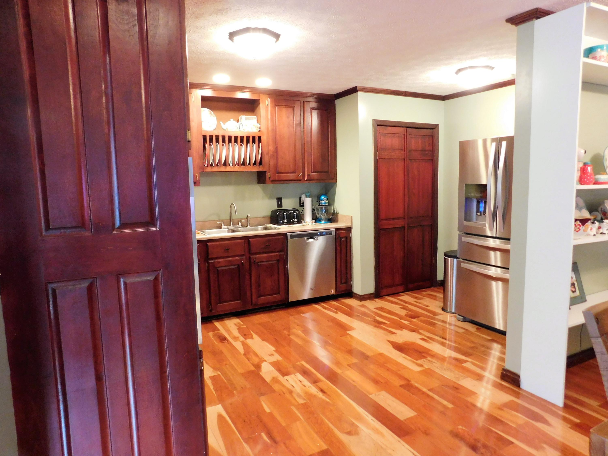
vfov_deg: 58.9
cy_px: 228
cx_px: 304
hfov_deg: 73.9
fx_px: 404
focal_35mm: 23
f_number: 3
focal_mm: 4
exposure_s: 1/13
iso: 400
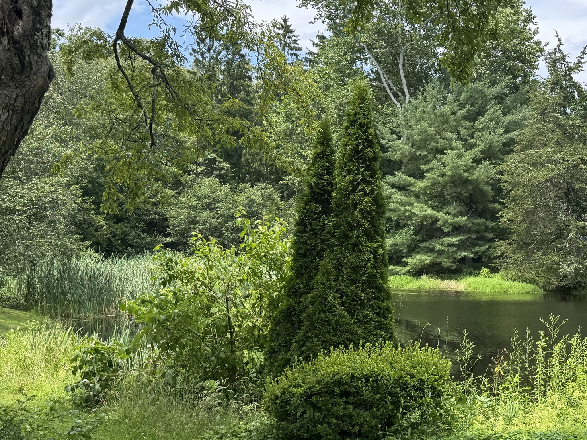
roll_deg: -0.3
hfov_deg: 35.1
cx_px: 566
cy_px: 210
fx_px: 848
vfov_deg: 29.1
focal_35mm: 50
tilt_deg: +2.4
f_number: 1.78
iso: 80
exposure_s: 1/1010
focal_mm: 6.76
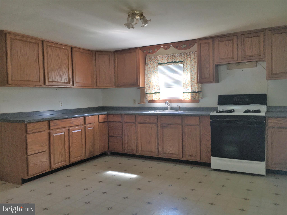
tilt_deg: -2.7
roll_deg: +0.7
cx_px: 144
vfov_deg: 48.2
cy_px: 108
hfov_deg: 61.7
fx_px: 240
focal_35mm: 29
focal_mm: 4.15
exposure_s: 1/46
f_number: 2.2
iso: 25
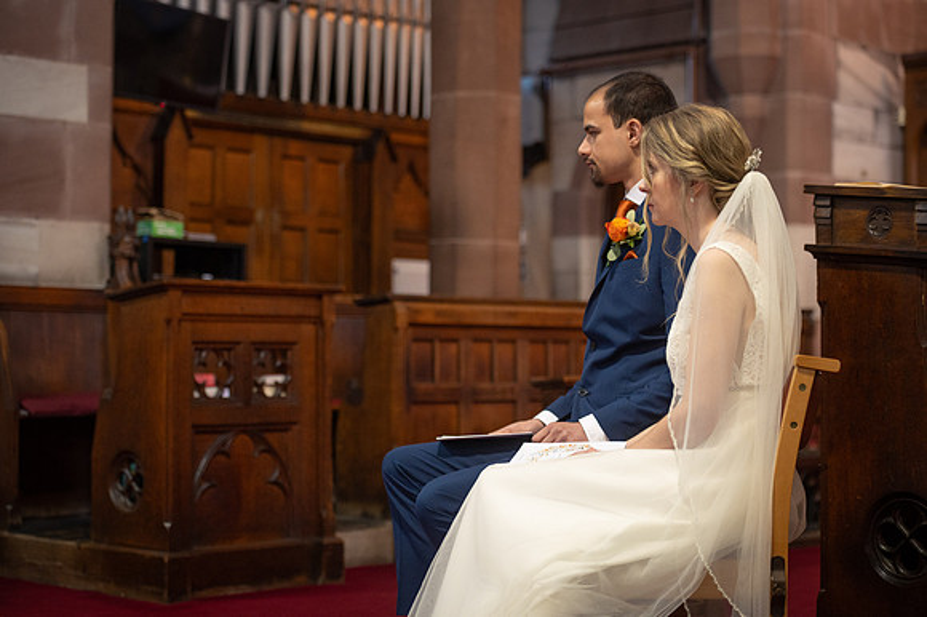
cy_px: 308
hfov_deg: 20.4
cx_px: 464
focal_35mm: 100
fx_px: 2573
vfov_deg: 13.7
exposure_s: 1/160
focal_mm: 100
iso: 1600
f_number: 2.8
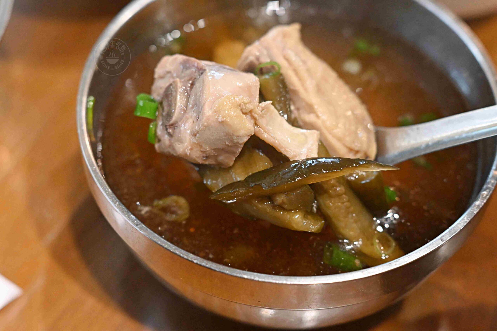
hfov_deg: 27.0
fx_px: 1035
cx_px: 248
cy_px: 166
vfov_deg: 18.2
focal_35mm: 75
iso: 4000
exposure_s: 1/200
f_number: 3.2
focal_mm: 50
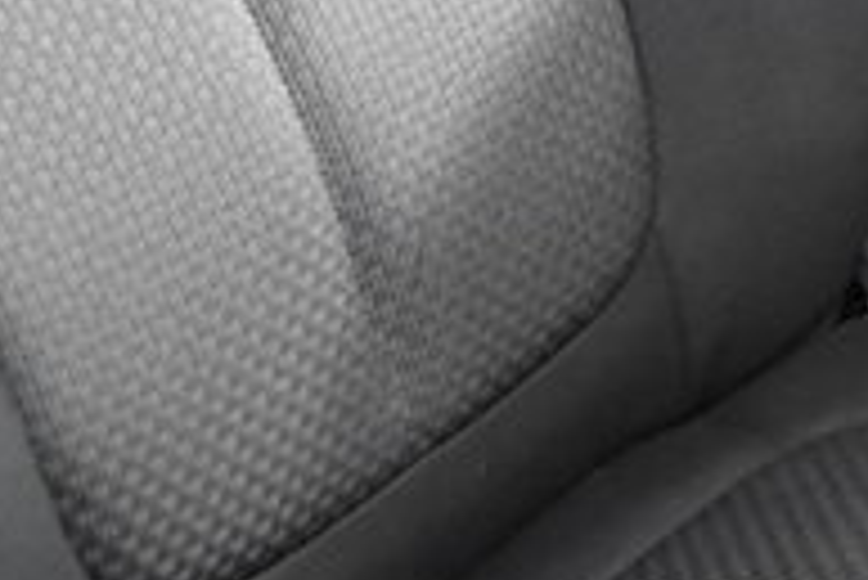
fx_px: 3836
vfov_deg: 8.3
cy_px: -447
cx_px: 1061
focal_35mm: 159
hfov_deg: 12.6
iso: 6400
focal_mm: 20
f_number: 2.8
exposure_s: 1/30
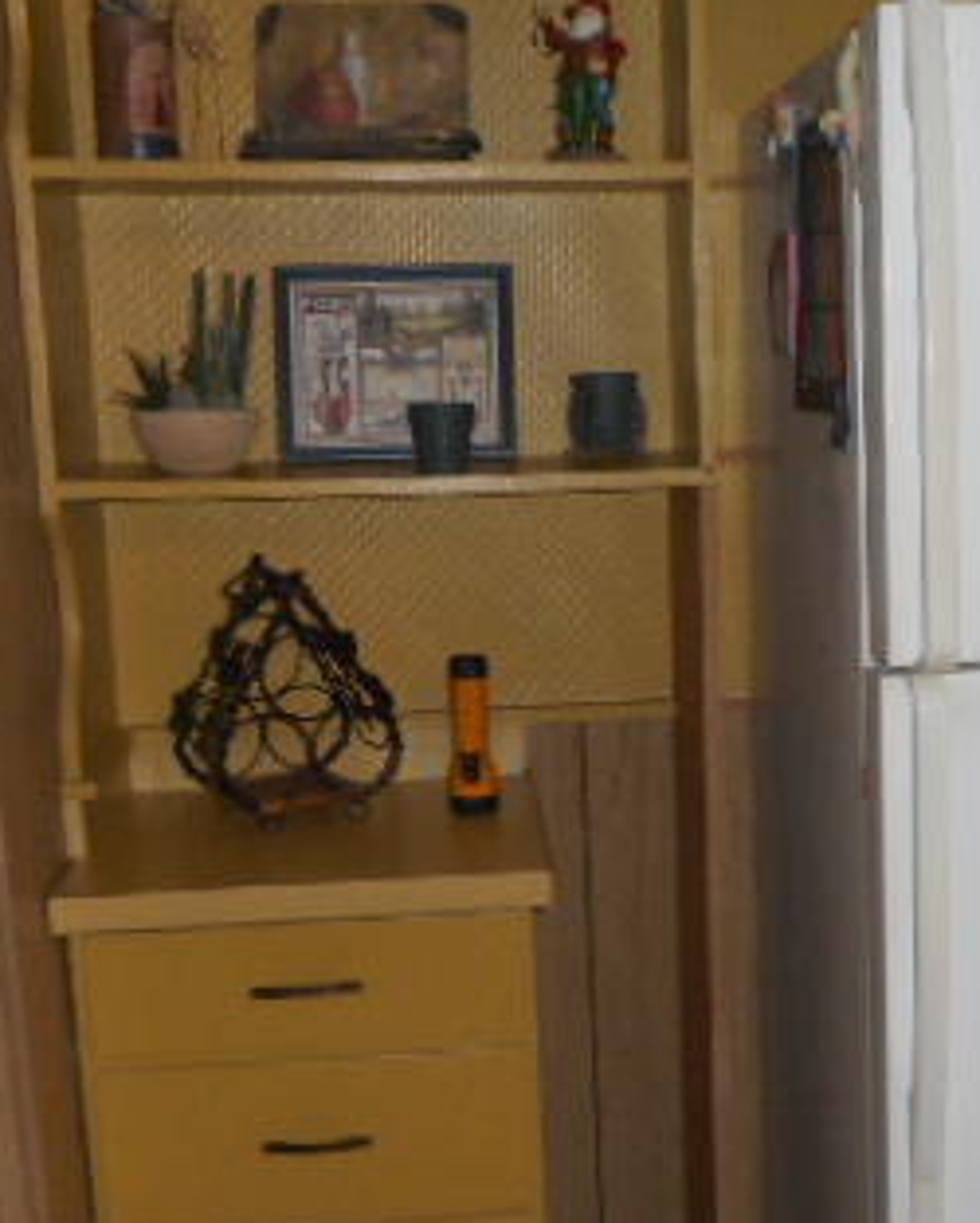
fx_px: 1811
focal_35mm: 50
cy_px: 706
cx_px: 662
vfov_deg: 37.2
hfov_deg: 30.0
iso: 200
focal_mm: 4.5
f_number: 3.7
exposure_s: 1/25
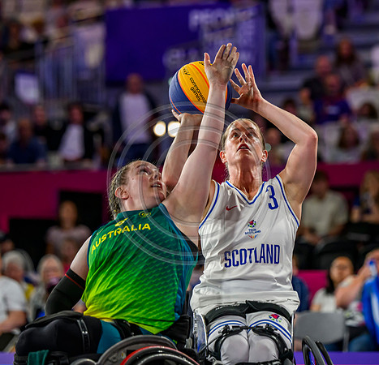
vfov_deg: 7.2
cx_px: 212
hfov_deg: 7.5
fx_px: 2888
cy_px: 126
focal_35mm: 237
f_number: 3.2
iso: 2500
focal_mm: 145
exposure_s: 1/1600
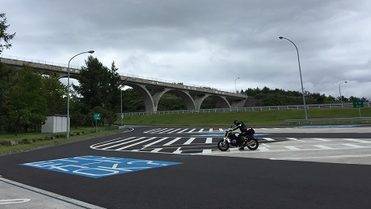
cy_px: 60
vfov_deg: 33.3
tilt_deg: +11.7
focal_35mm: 35
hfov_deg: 56.6
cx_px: 174
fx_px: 344
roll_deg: +3.4
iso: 32
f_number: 2.2
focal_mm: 4.15
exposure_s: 1/1099
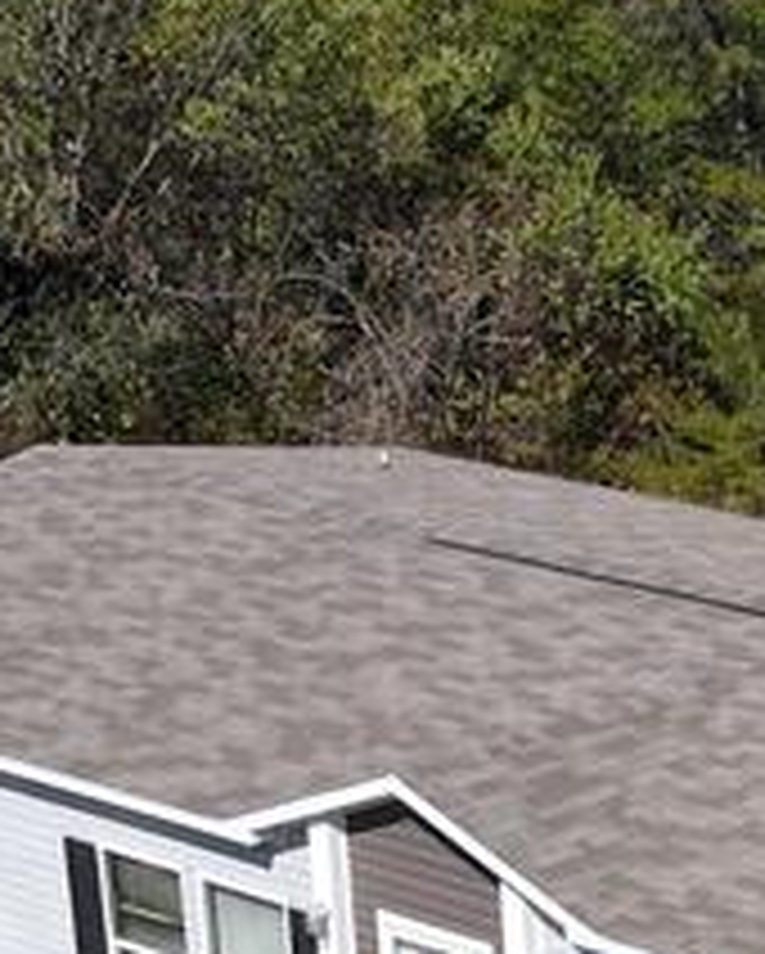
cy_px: 1161
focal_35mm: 113
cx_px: 994
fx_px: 3193
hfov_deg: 13.2
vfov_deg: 16.3
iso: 100
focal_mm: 4.5
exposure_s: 1/800
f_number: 2.8
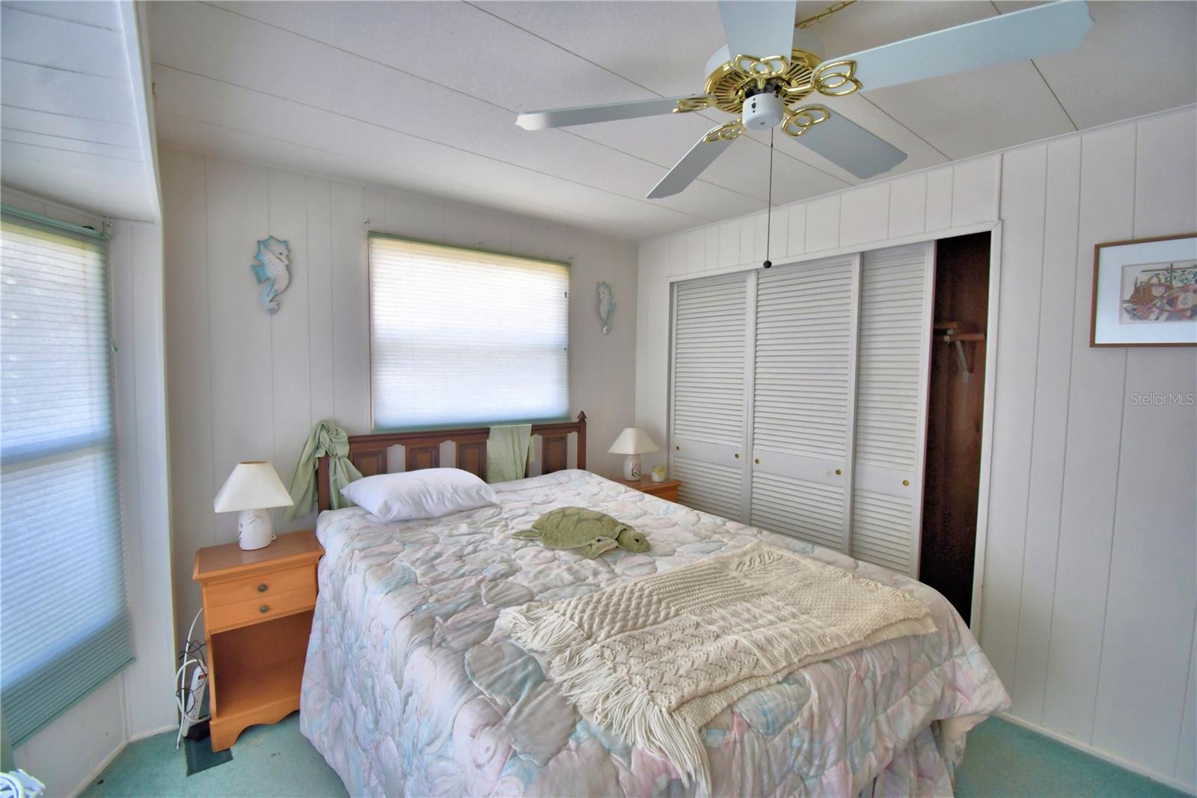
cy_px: 399
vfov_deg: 77.3
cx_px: 598
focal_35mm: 15
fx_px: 499
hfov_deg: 100.4
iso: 360
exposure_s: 1/125
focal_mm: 10
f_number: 4.5
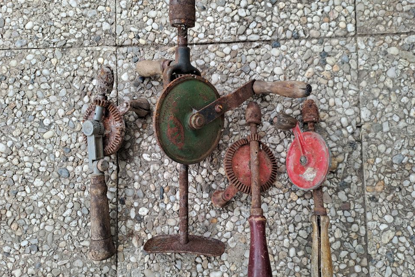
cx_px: 210
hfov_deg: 67.4
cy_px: 141
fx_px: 311
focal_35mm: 27
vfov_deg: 47.9
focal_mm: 4.65
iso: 40
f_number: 1.8
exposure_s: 1/60
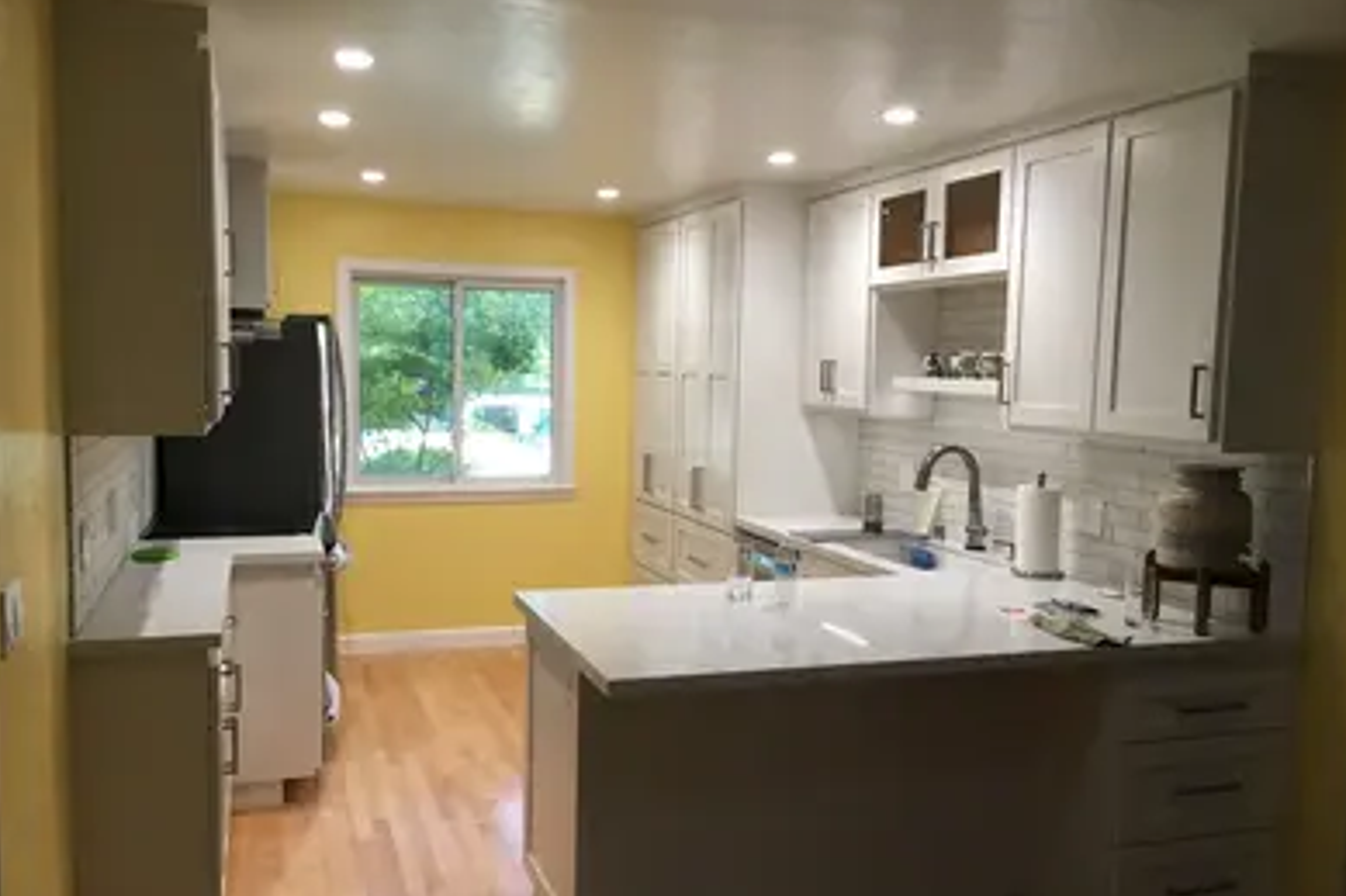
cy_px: 464
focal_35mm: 31
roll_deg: -1.2
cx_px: 678
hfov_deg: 60.3
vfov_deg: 42.3
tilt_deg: -4.8
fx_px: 1159
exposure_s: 1/30
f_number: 2.2
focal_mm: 4.15
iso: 100
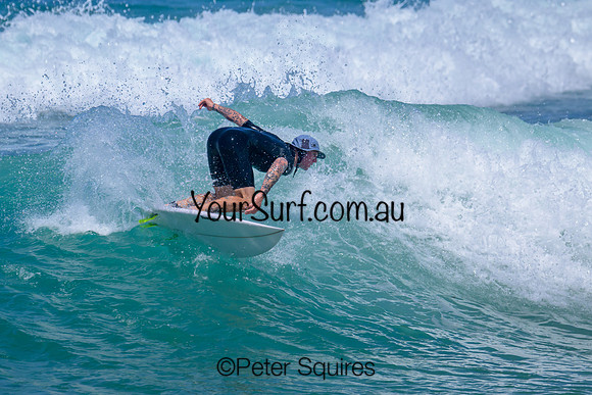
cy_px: 194
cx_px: 382
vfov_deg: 2.1
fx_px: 10737
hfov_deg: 3.2
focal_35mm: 653
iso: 360
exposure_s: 1/2000
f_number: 11
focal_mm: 480
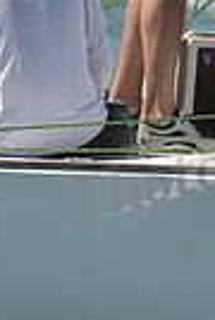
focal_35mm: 906
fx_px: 8074
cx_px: -49
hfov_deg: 1.5
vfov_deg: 2.3
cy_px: 72
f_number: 5.6
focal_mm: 210
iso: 200
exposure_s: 1/1600
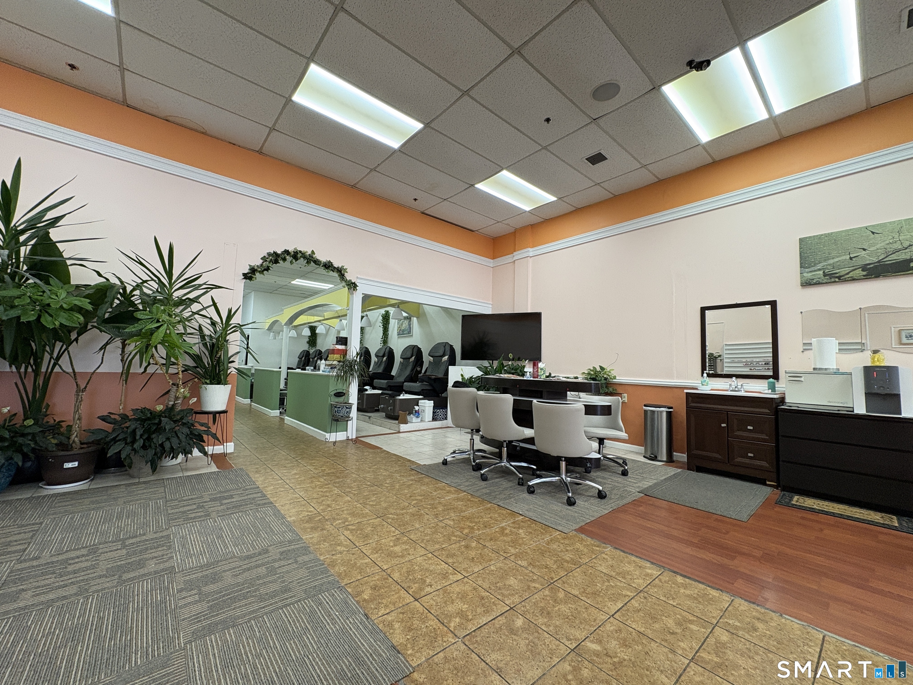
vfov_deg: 85.7
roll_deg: -1.1
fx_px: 369
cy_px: 342
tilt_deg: +4.1
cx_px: 456
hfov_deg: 102.1
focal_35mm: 14
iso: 125
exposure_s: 1/120
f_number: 2.2
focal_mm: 2.22
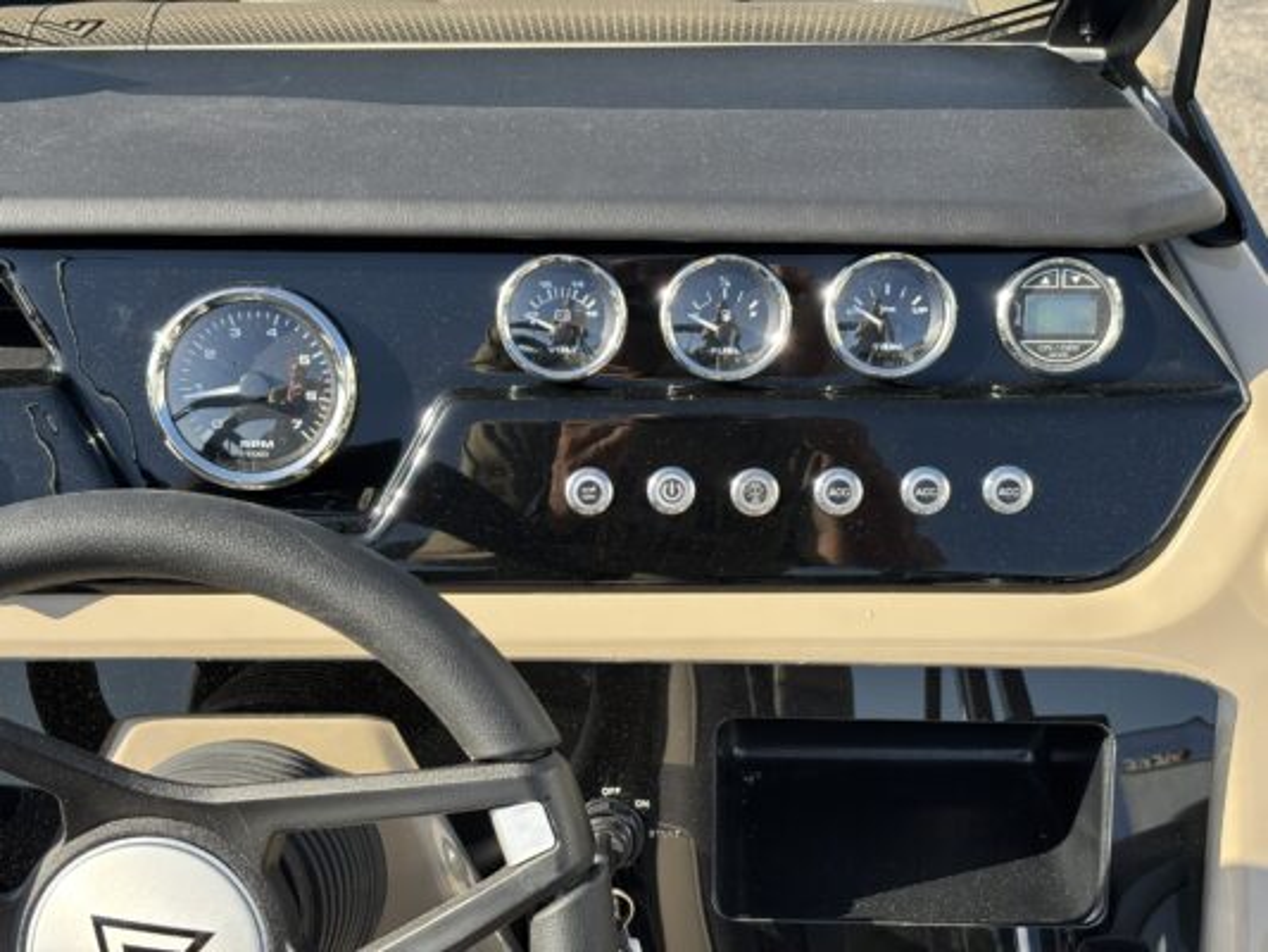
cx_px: 634
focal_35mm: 52
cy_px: 476
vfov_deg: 28.0
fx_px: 1905
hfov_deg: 36.8
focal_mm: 5.96
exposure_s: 1/522
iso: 32
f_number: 1.6
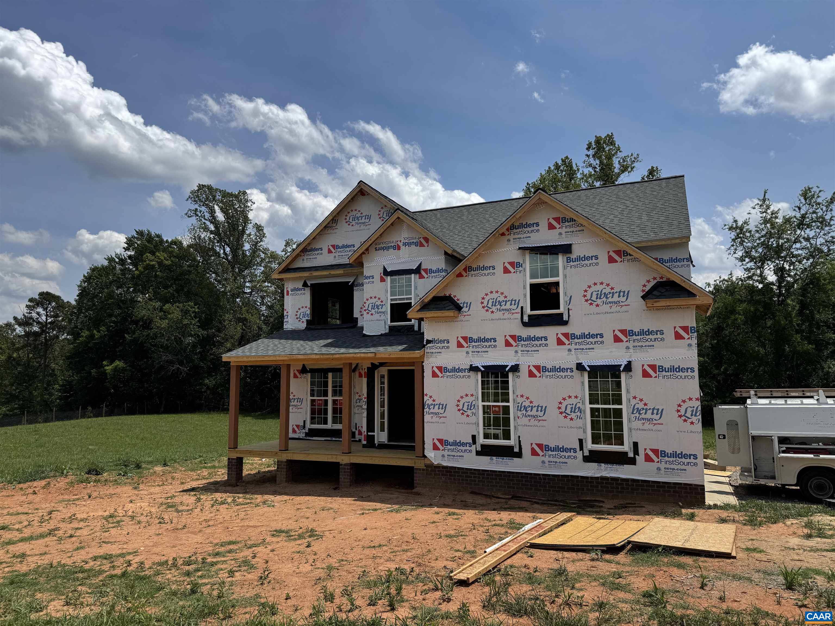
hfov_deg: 71.6
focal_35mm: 24
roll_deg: -0.2
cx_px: 418
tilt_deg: +6.4
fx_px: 579
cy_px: 313
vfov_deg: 56.8
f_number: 1.78
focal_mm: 6.76
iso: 80
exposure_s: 1/7937
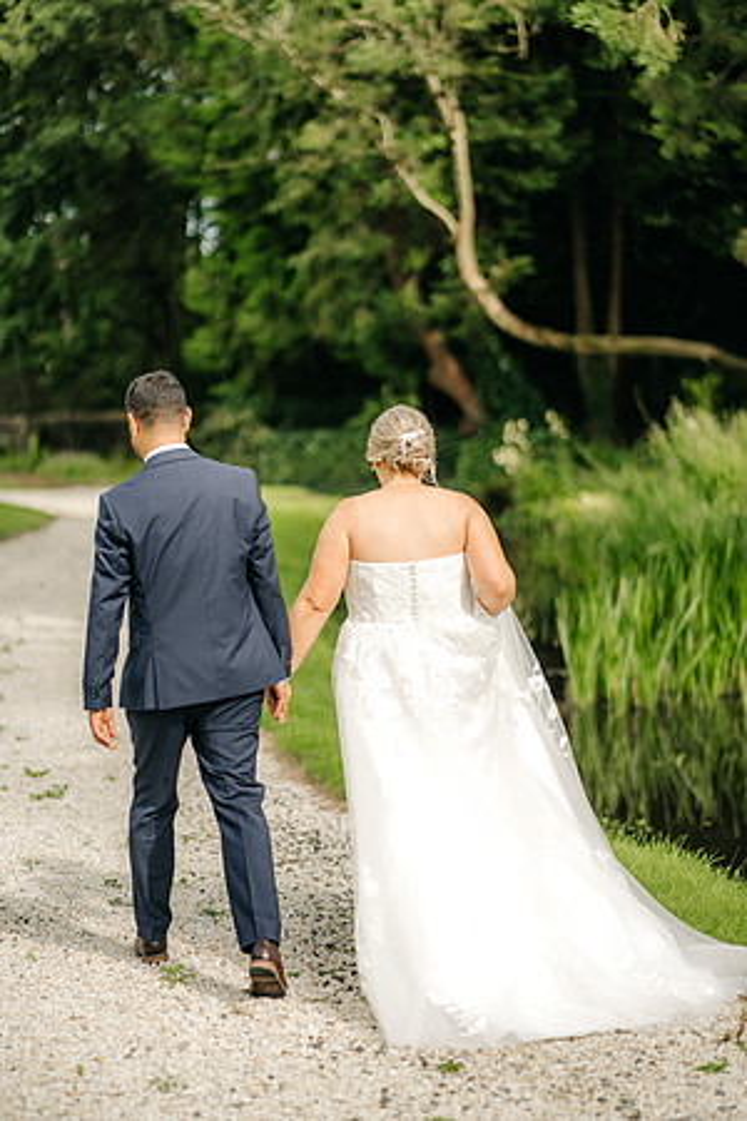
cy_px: 560
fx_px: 2645
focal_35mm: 85
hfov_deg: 16.1
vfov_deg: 23.9
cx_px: 374
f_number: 2
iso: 100
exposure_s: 1/2500
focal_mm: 85
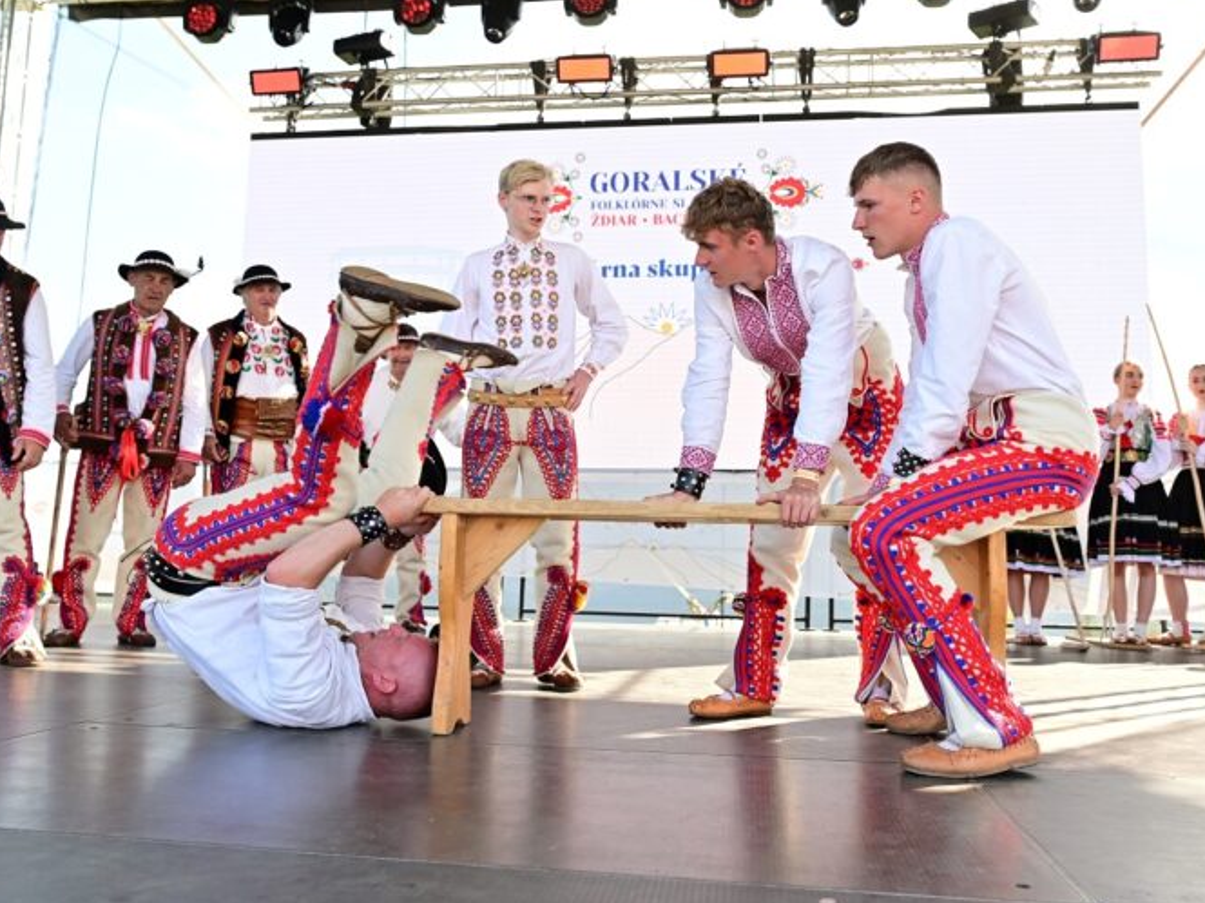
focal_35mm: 30
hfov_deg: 59.8
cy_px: 446
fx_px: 1044
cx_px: 529
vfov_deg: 46.8
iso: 200
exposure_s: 1/200
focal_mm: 27
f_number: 4
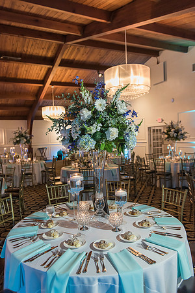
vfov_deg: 65.5
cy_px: 146
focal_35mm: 28
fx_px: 227
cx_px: 98
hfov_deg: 46.4
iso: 2500
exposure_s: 1/100
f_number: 3.2
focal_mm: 28
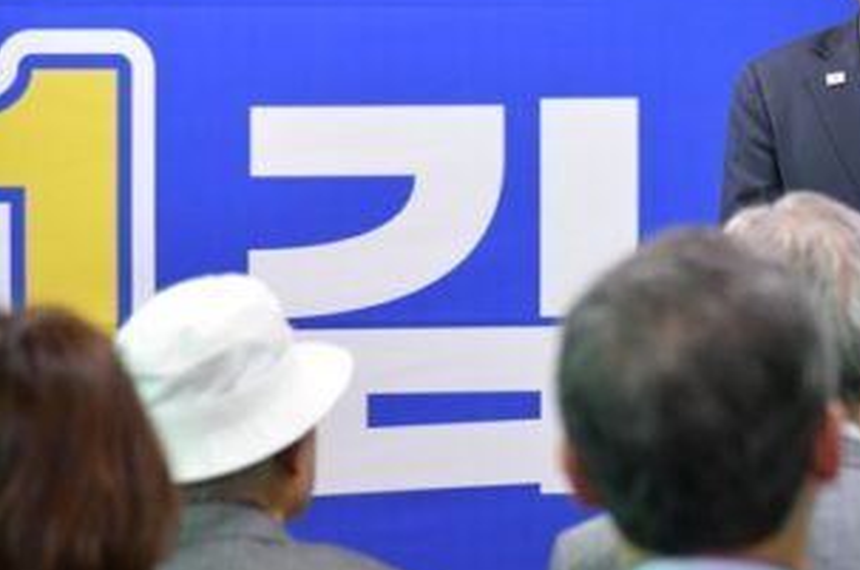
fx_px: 3530
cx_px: 905
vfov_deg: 9.2
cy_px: 62
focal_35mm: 148
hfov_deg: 13.6
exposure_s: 1/320
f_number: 2.8
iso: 3200
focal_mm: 70
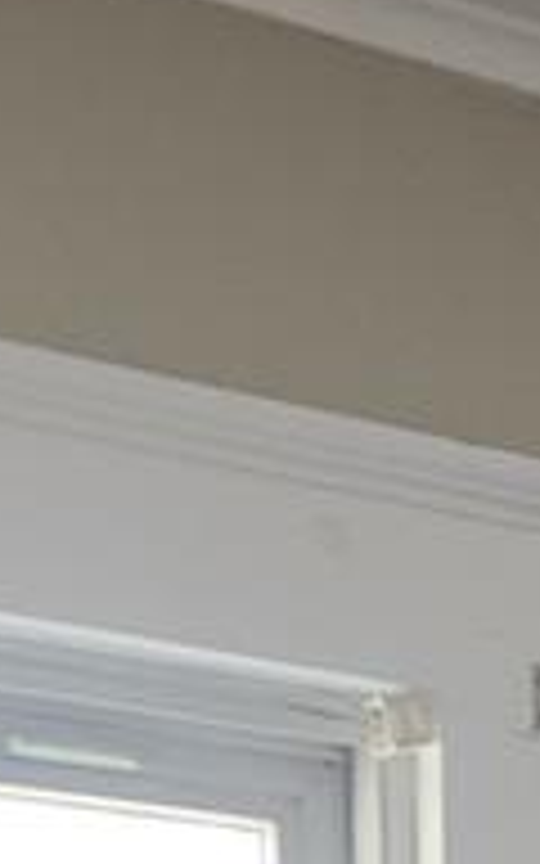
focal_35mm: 130
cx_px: 1080
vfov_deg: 13.9
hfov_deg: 9.4
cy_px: 1660
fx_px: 3061
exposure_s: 1/40
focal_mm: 6.4
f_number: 1.8
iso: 100
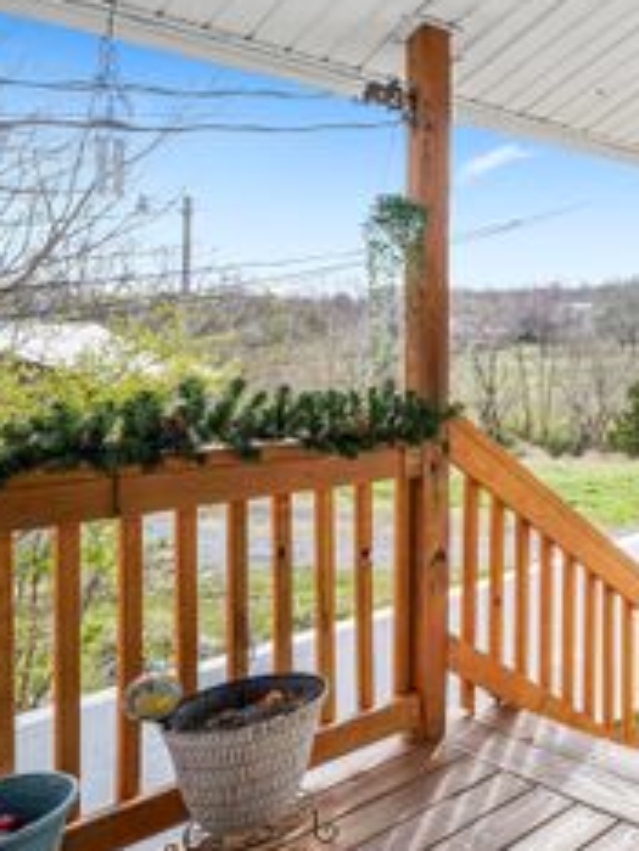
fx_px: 811
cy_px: 327
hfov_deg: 33.3
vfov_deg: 54.8
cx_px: 803
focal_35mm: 33
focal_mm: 16
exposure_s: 1/20
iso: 125
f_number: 4
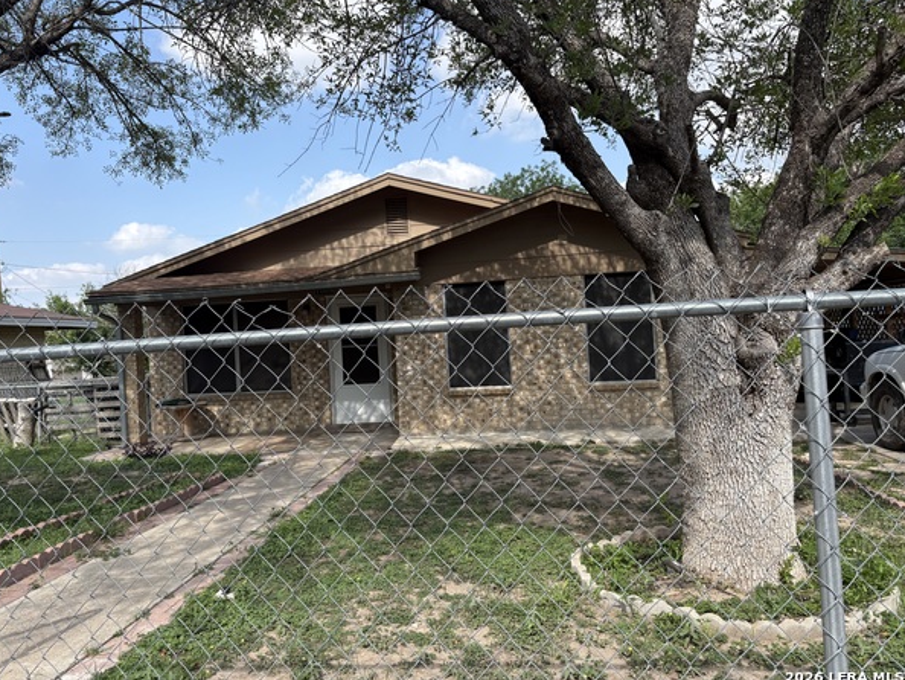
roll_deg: +3.6
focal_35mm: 28
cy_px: 320
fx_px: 732
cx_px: 419
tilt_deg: +0.5
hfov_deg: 63.3
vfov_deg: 49.8
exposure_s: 1/1667
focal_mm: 5.96
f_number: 1.6
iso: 50
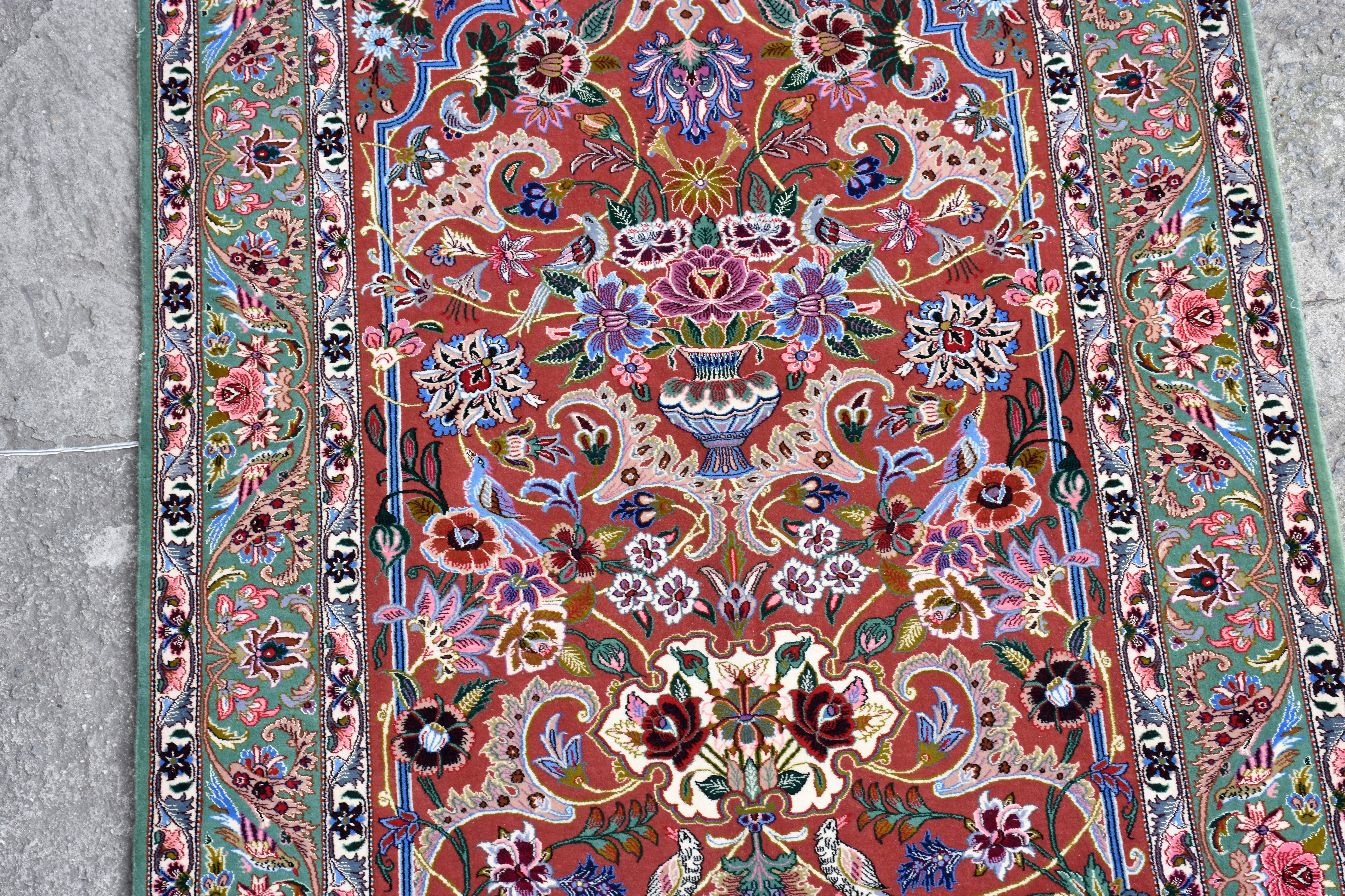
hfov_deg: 28.1
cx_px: 672
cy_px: 448
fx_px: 2690
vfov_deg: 18.9
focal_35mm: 72
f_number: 7.1
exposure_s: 1/50
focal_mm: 48
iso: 160
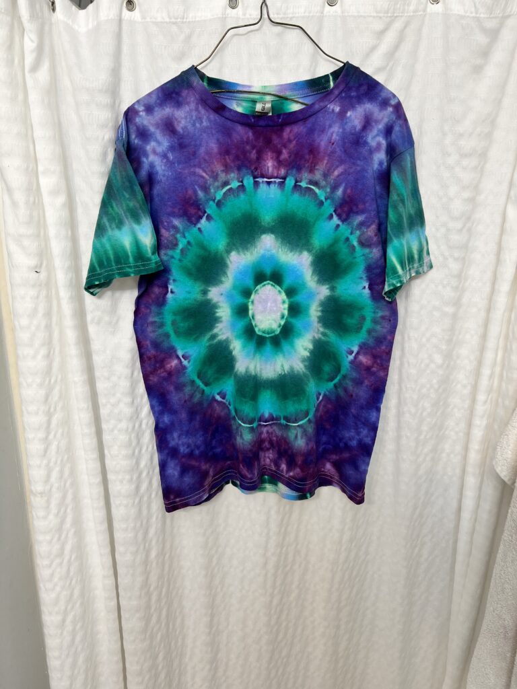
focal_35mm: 26
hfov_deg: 53.1
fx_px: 518
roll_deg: +0.1
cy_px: 344
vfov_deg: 67.3
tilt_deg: -14.1
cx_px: 258
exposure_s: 1/60
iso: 64
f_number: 1.5
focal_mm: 5.7
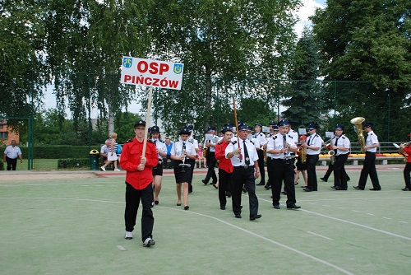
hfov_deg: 41.1
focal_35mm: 48
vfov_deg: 28.1
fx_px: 548
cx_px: 206
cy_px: 138
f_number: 6.3
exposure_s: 1/160
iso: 100
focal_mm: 32
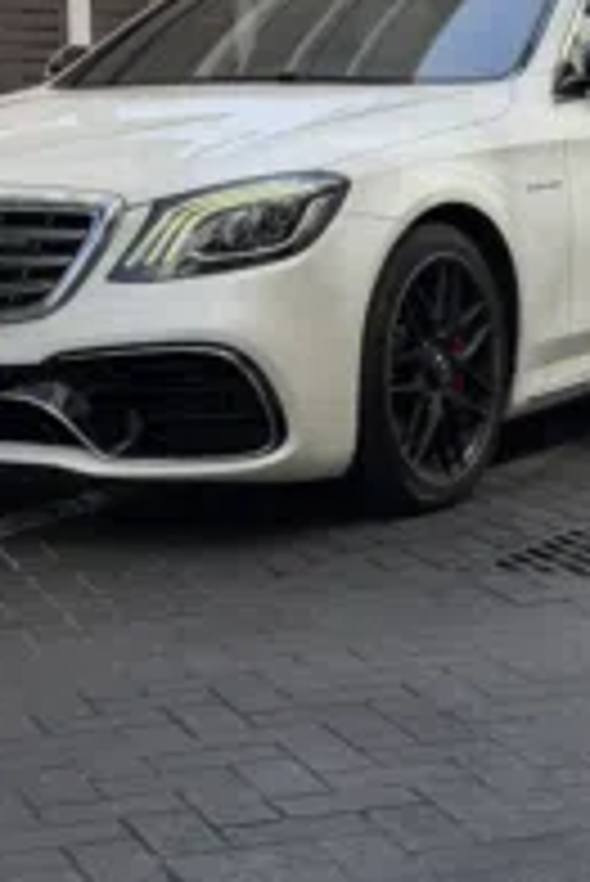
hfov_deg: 13.4
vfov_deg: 19.8
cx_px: 320
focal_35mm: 102
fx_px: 2503
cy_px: 176
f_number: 1.78
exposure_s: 1/3534
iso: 100
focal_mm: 6.76
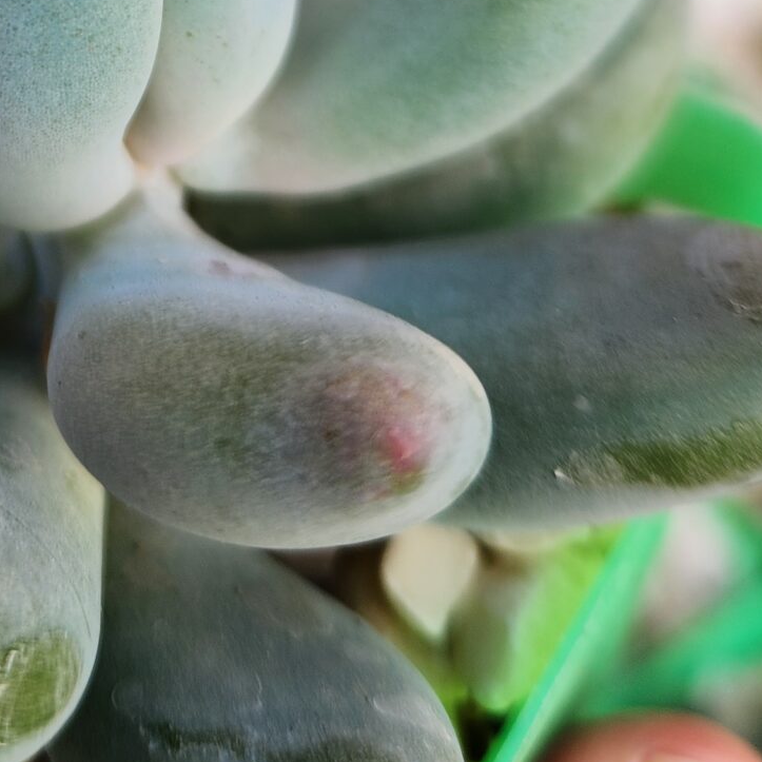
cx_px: 65
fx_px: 1793
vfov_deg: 21.1
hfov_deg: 23.3
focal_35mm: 72
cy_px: -302
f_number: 1.8
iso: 20
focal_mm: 5.4
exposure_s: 1/180
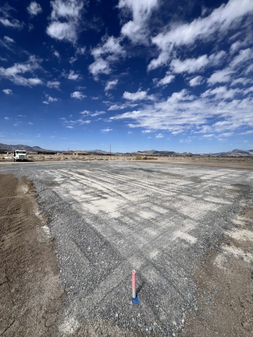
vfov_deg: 106.2
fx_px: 127
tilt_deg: -2.9
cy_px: 168
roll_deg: -0.5
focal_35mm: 13
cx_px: 126
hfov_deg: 89.9
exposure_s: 1/3922
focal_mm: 1.57
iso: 32
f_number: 1.8
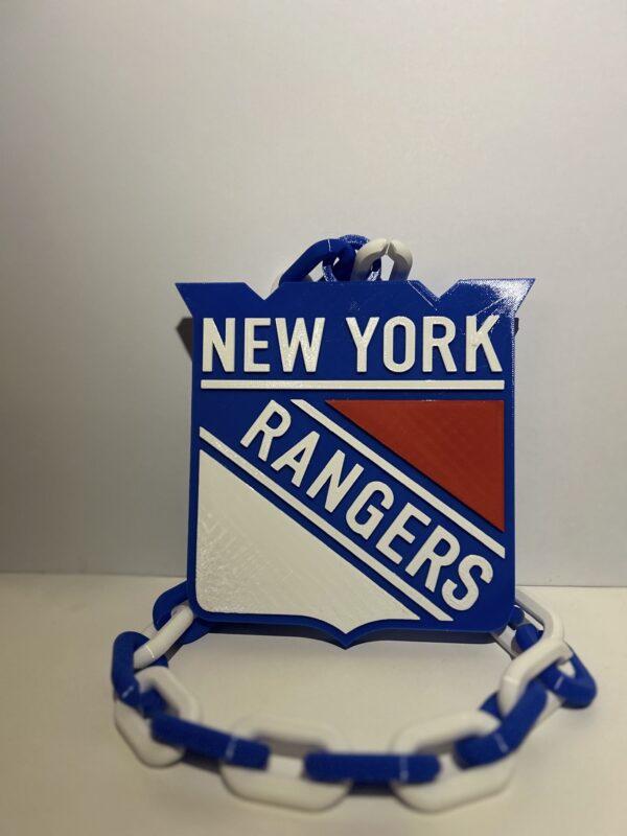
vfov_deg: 67.3
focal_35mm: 26
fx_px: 628
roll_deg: +1.5
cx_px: 314
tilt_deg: -12.6
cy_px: 418
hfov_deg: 53.1
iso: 500
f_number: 1.5
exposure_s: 1/40
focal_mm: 5.7
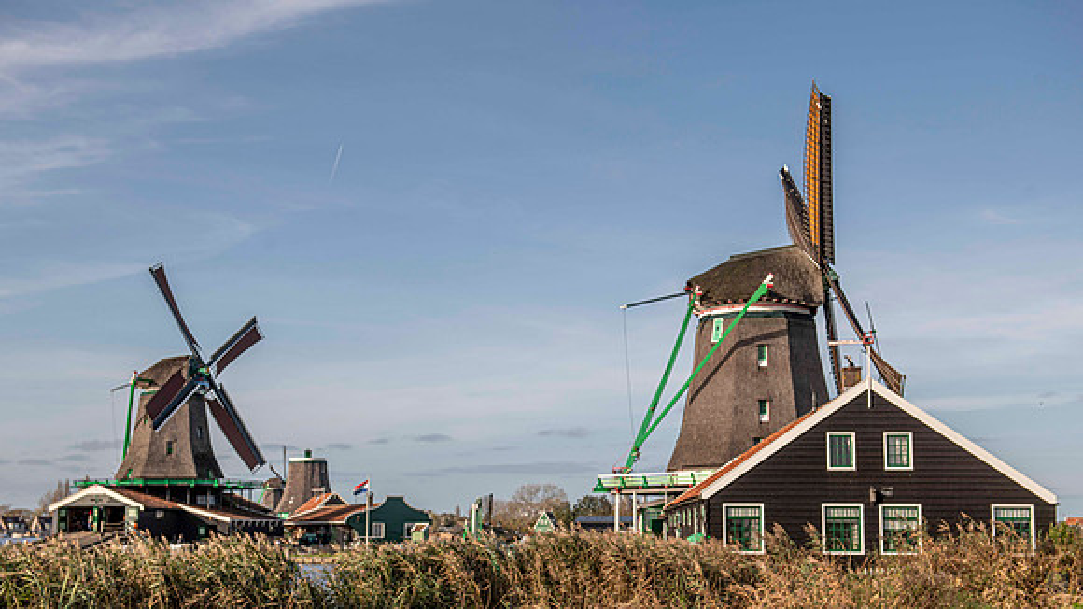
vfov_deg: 23.5
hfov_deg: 40.8
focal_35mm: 51
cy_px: 389
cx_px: 533
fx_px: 1458
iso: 64
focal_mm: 45
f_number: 5.6
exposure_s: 1/640
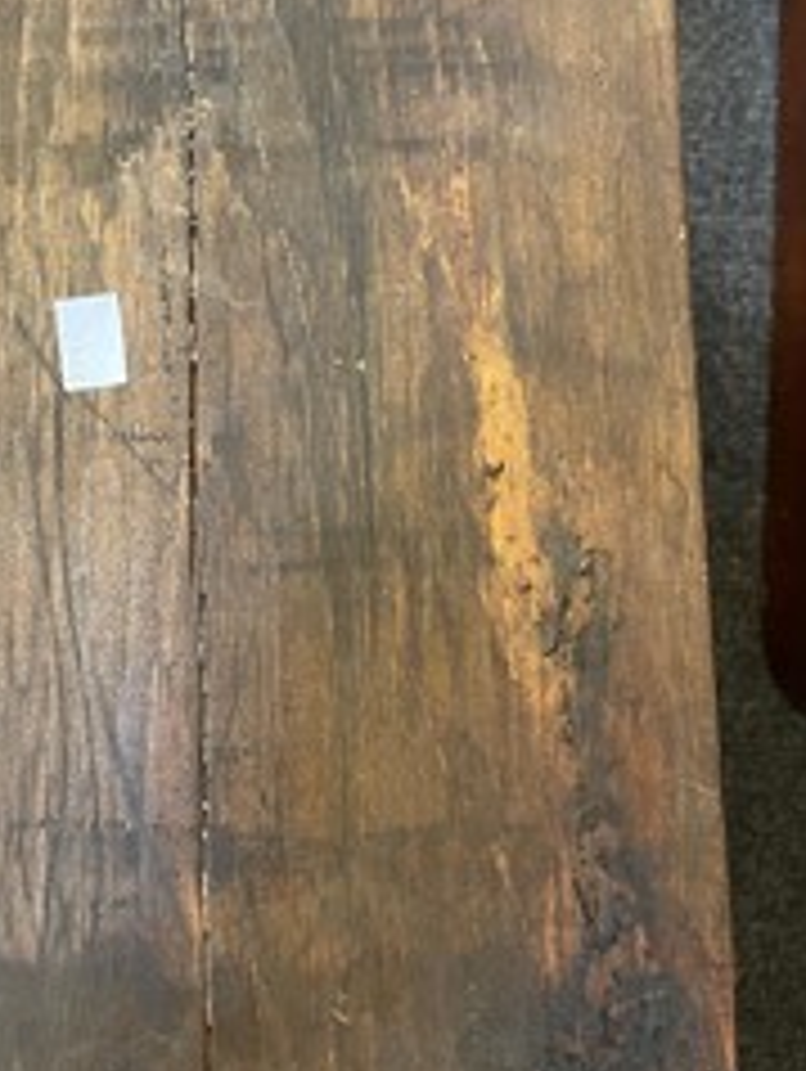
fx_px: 1302
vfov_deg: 44.0
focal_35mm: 42
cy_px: 342
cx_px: 203
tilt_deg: -83.0
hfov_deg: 33.7
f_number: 1.6
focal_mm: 5.1
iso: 250
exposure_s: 1/50
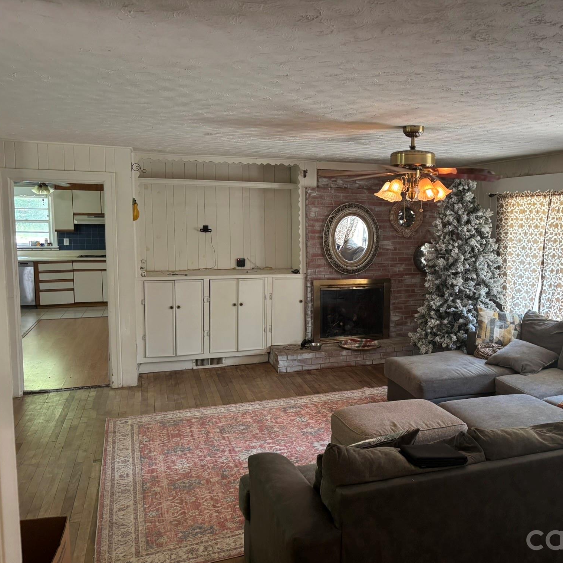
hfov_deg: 51.7
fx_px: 570
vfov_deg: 52.5
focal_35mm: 31
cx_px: 370
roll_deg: -1.0
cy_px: 283
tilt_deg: -6.8
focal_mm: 5.96
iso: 160
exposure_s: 1/60
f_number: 1.6
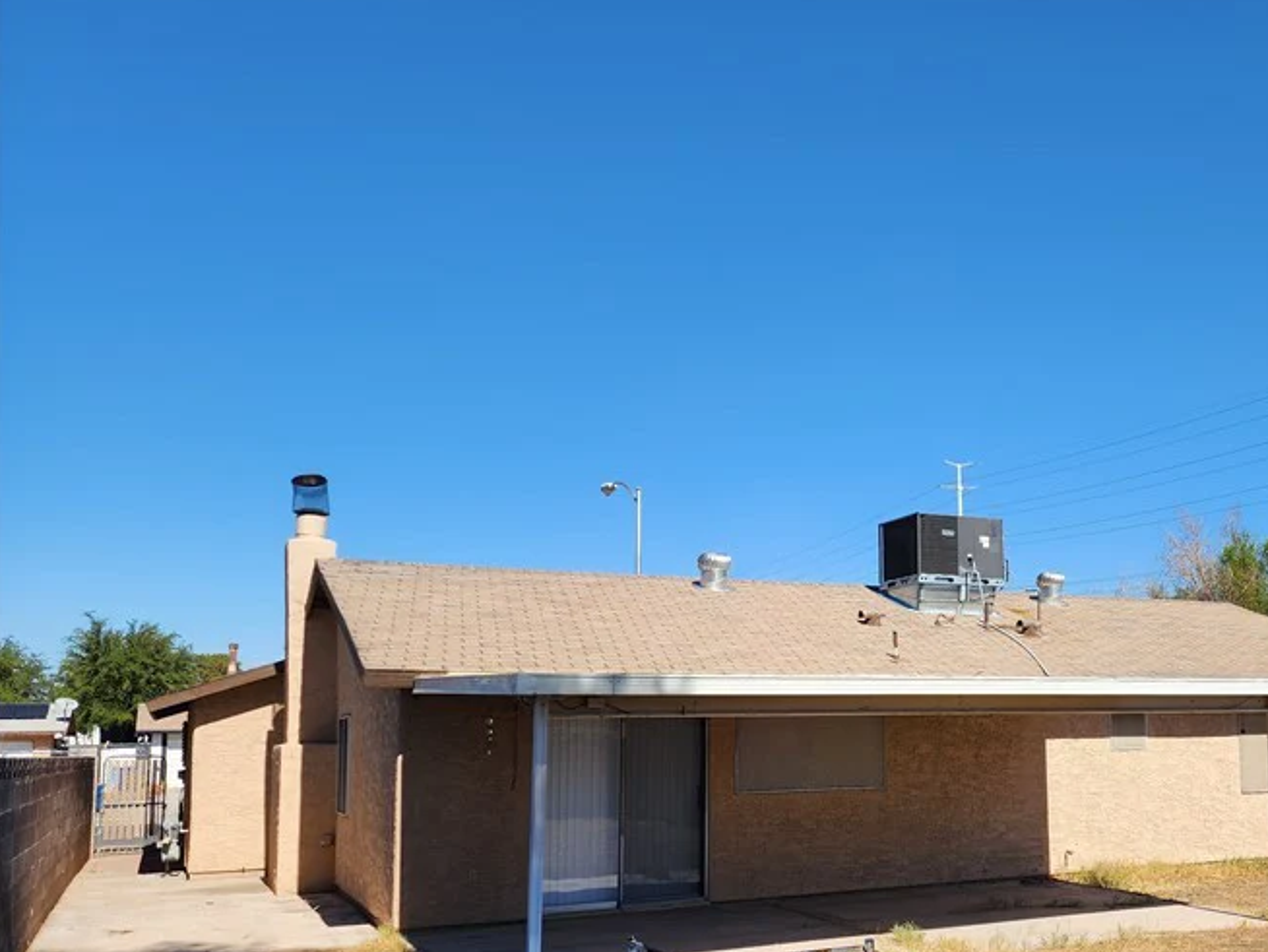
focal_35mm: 36
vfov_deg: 39.3
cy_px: 622
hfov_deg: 48.8
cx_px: 987
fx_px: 1319
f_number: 1.8
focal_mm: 6.4
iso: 12
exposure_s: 1/1139
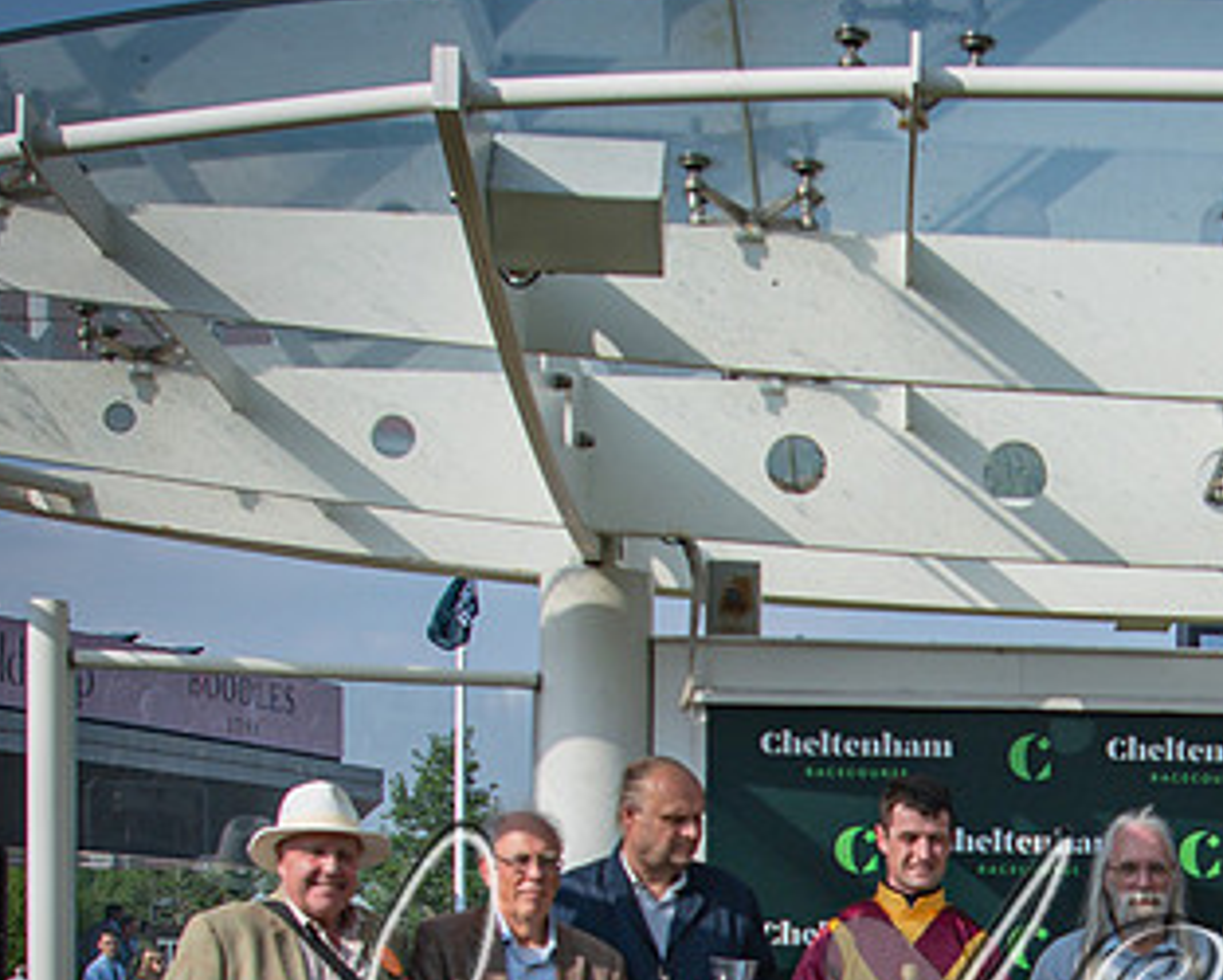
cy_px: 1144
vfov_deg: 16.6
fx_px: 3223
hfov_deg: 20.6
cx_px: 1283
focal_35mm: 89
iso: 80
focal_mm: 20
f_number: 4
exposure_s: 1/2000
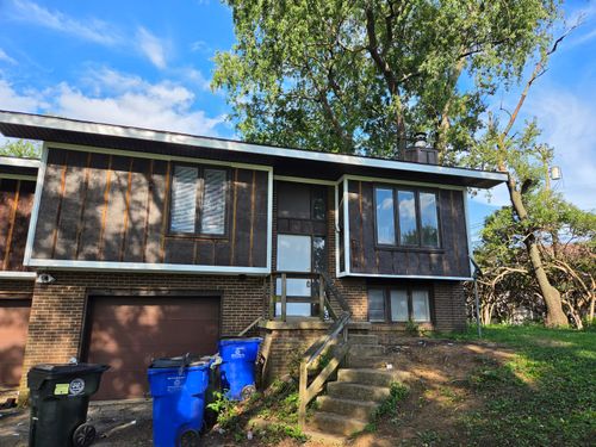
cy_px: 224
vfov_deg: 58.9
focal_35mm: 23
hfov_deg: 73.9
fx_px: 396
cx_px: 298
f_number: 1.8
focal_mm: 5.4
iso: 80
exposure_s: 1/1904
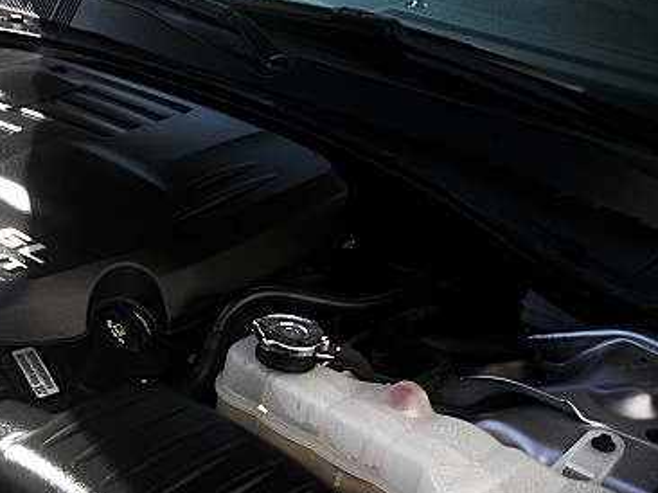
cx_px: 86
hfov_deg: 29.7
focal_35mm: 63
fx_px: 1197
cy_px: 363
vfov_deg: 23.1
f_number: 2.8
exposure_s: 1/200
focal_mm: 6.3
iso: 50
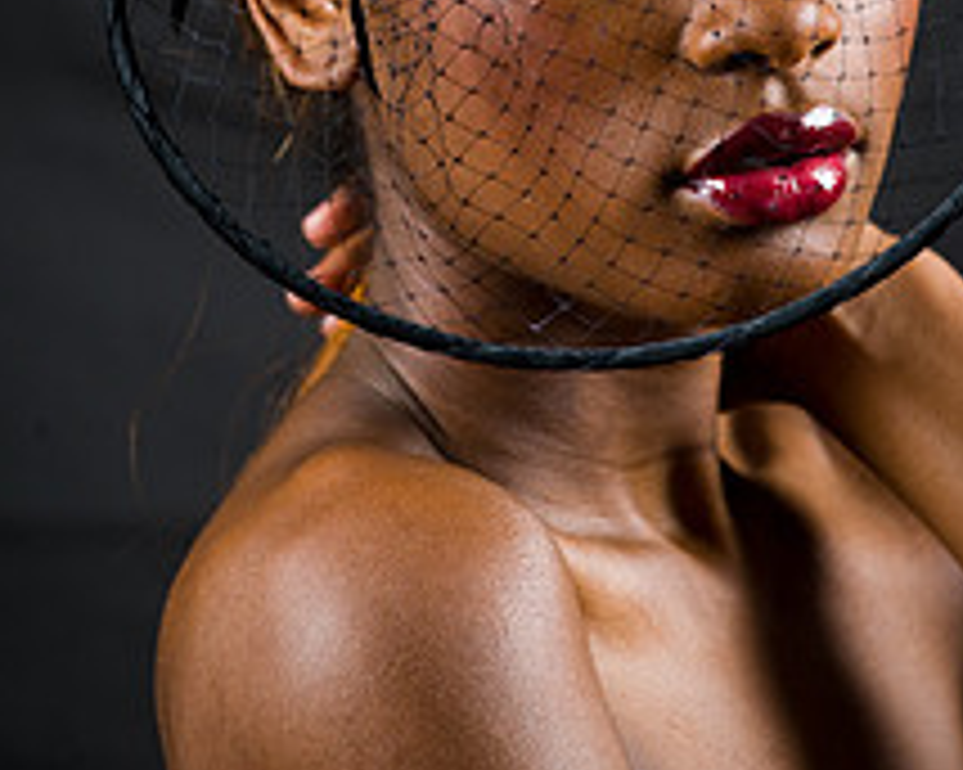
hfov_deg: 4.9
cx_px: 578
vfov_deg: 3.9
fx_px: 11224
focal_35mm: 394
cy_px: 18
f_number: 5.6
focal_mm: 200
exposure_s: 1/125
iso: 320
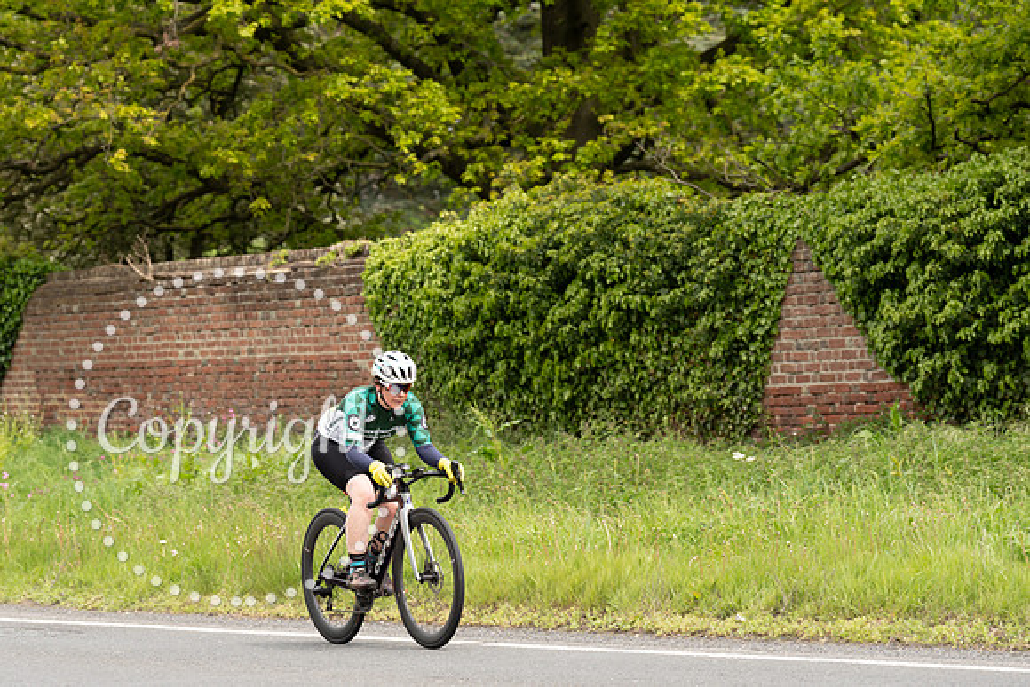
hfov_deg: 12.9
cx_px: 410
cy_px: 410
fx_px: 4549
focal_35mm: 159
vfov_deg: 8.6
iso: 400
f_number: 4.5
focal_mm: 132
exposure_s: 1/1000
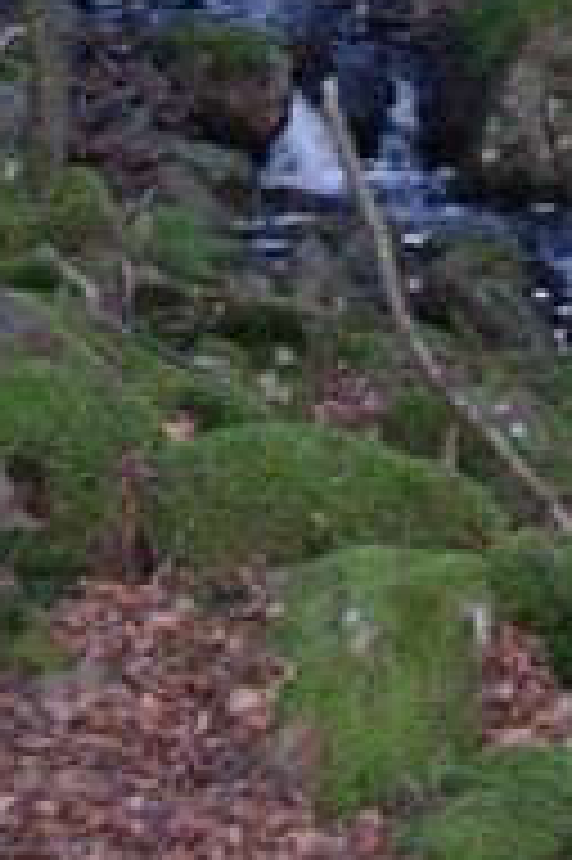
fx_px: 3080
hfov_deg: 10.5
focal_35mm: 129
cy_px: -27
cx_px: 626
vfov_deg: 15.6
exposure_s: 1/60
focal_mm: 5.7
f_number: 2.8
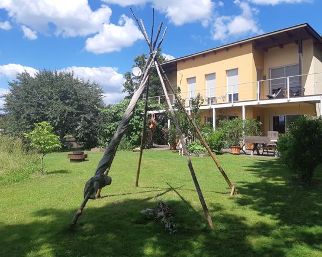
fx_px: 267
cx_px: 157
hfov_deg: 62.2
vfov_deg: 51.5
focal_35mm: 28
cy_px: 127
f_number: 1.7
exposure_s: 1/1805
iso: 40
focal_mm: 3.93
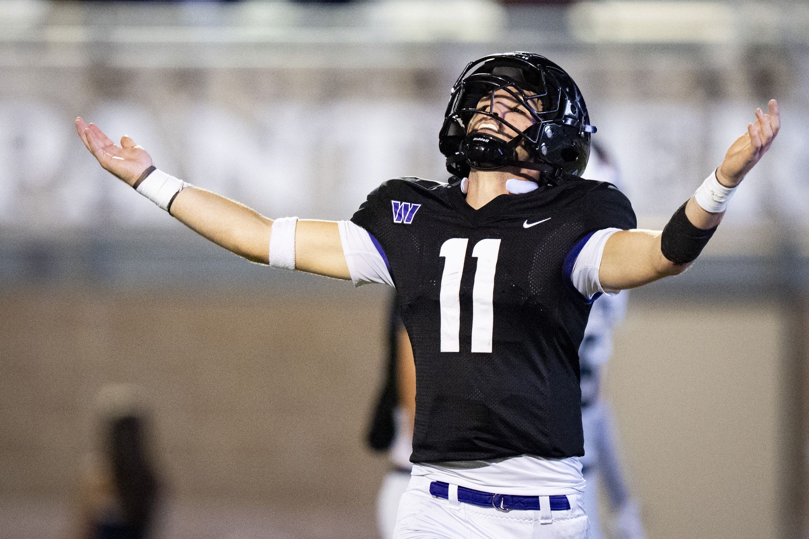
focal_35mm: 604
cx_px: 406
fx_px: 13561
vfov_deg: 2.3
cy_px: 171
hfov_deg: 3.4
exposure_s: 1/800
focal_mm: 400
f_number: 2.8
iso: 10000
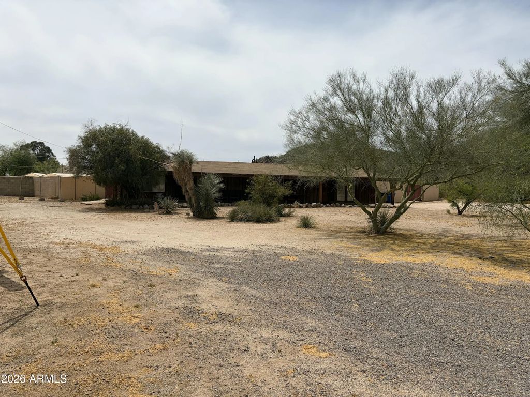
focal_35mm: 26
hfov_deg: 67.3
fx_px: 398
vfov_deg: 53.1
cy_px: 198
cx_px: 265
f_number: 1.6
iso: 50
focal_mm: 5.96
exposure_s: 1/8850
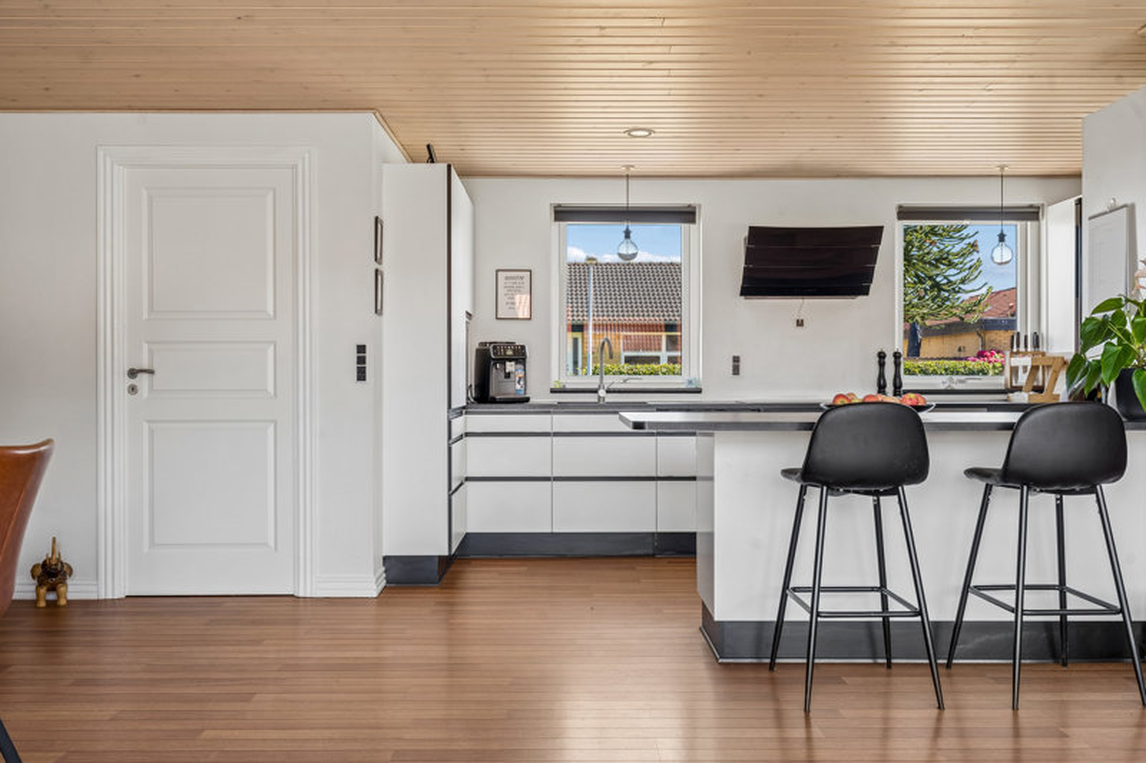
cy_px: 382
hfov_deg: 54.4
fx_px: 1114
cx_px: 573
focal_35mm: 35
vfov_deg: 37.8
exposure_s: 1/15
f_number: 8
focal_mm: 35
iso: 200
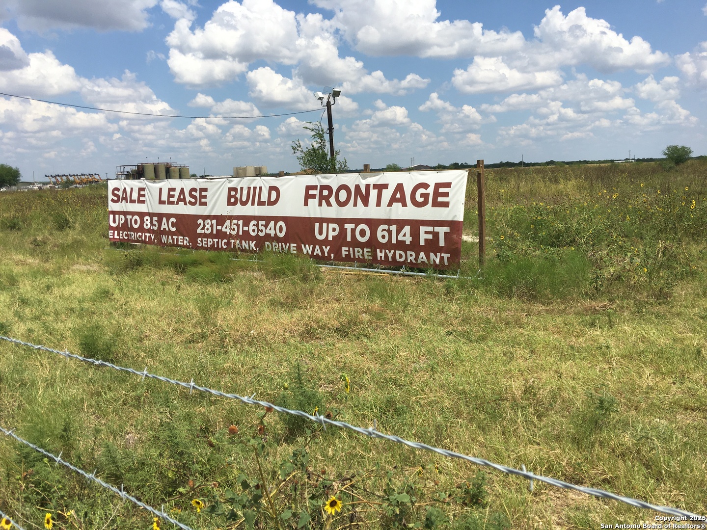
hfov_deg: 61.7
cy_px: 265
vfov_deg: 48.2
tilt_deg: -4.4
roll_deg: +0.2
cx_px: 354
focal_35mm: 29
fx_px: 592
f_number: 2.2
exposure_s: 1/2564
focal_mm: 4.15
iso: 25
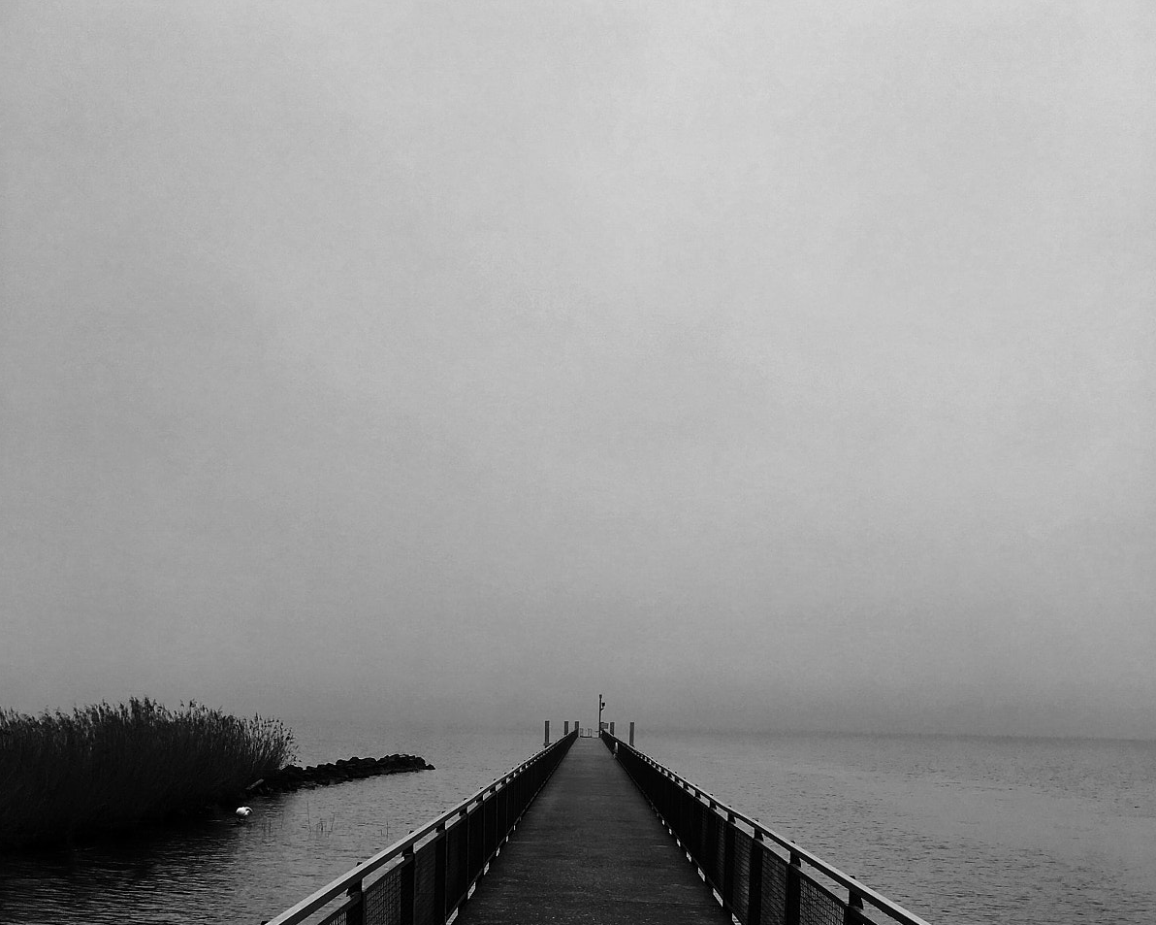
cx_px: 576
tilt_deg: -0.7
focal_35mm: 38
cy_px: 720
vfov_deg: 37.9
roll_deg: -0.3
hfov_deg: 47.9
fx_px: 1300
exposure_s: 1/905
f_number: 2.2
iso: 25
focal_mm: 4.15
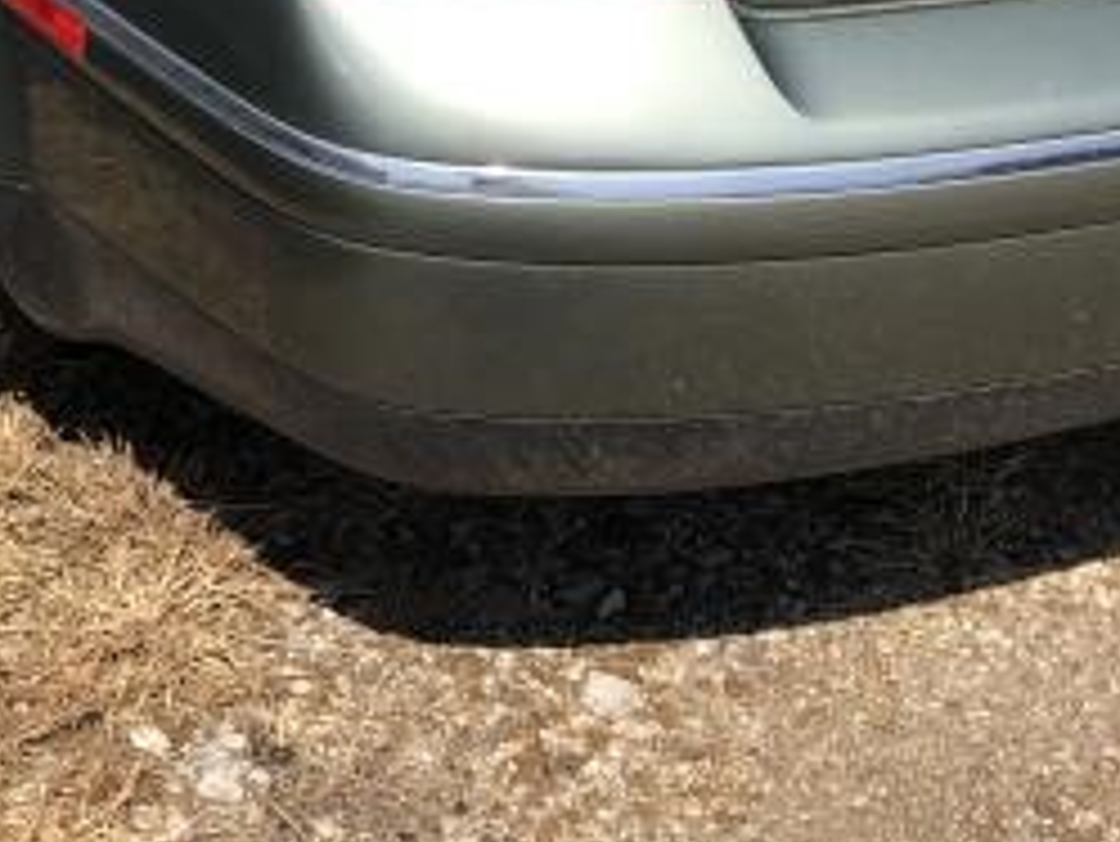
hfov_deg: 21.7
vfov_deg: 15.7
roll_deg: -0.8
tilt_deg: -19.1
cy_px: -225
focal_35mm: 90
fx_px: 2913
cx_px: 414
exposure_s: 1/1499
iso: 20
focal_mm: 3.99
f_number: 1.8
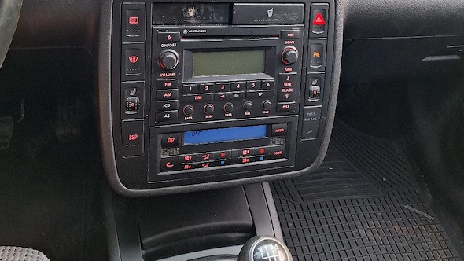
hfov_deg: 58.0
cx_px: 229
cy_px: 11
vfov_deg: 32.4
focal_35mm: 34
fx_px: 418
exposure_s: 1/50
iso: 250
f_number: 1.8
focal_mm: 5.54
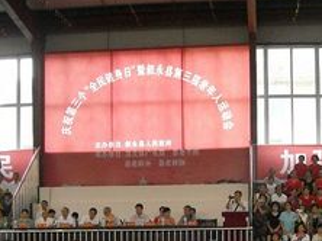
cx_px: 151
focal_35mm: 79
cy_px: 240
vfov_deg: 18.2
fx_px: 734
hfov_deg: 24.7
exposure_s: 1/250
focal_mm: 5.7
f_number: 2.8
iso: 455
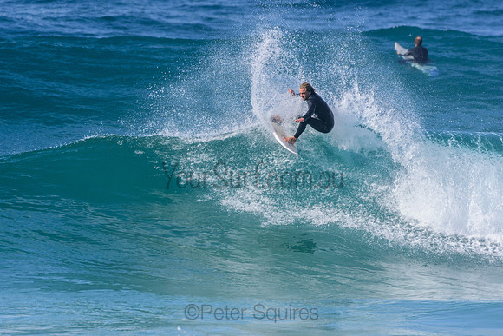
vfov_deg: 1.8
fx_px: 10481
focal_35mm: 750
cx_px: 252
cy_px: 168
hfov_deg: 2.7
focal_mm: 500
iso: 320
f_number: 5.6
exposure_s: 1/2000
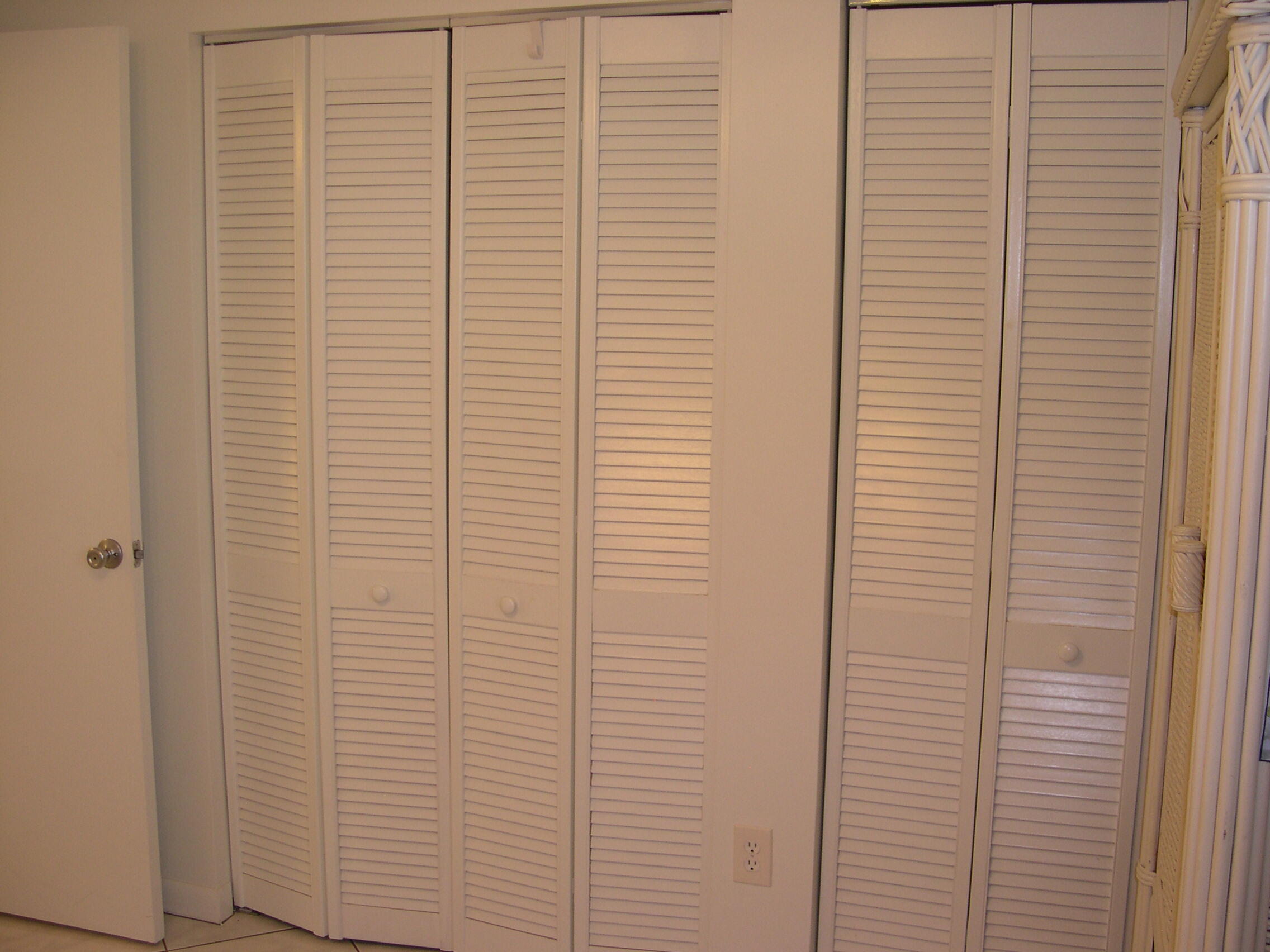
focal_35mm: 38
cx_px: 635
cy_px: 476
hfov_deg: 49.0
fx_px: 1394
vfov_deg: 37.7
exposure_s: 1/30
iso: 100
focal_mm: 8
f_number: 2.8
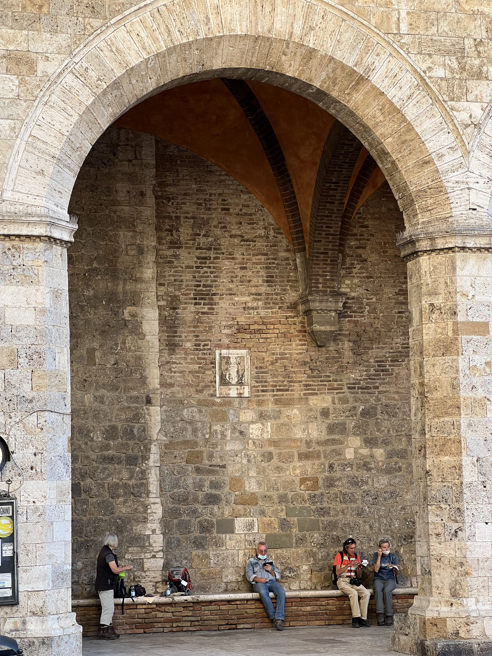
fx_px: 1459
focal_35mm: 77
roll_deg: +1.4
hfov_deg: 19.1
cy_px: 328
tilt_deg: +7.4
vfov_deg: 25.3
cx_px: 246
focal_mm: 9
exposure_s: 1/122
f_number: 2.8
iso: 50
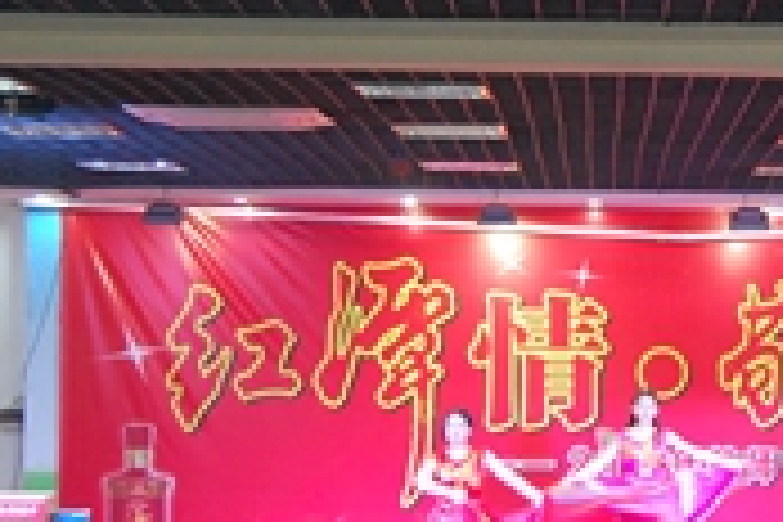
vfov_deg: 10.6
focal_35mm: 129
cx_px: 778
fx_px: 2806
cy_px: 315
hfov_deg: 15.6
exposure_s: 1/40
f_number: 5
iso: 1600
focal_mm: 30
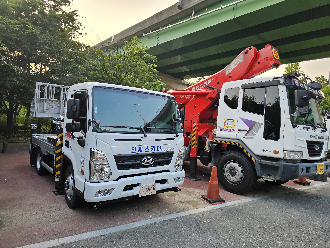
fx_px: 219
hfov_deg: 73.9
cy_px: 124
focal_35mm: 23
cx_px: 165
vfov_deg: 58.9
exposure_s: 1/180
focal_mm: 6.3
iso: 50
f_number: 1.7
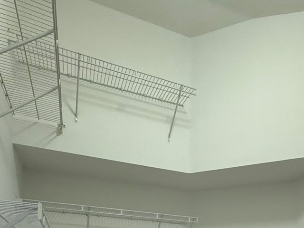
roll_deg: -0.4
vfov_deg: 34.0
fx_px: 307
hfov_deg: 51.5
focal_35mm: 35
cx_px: 207
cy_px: 264
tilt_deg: +4.0
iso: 250
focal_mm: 2.22
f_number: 2.2
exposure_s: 1/60
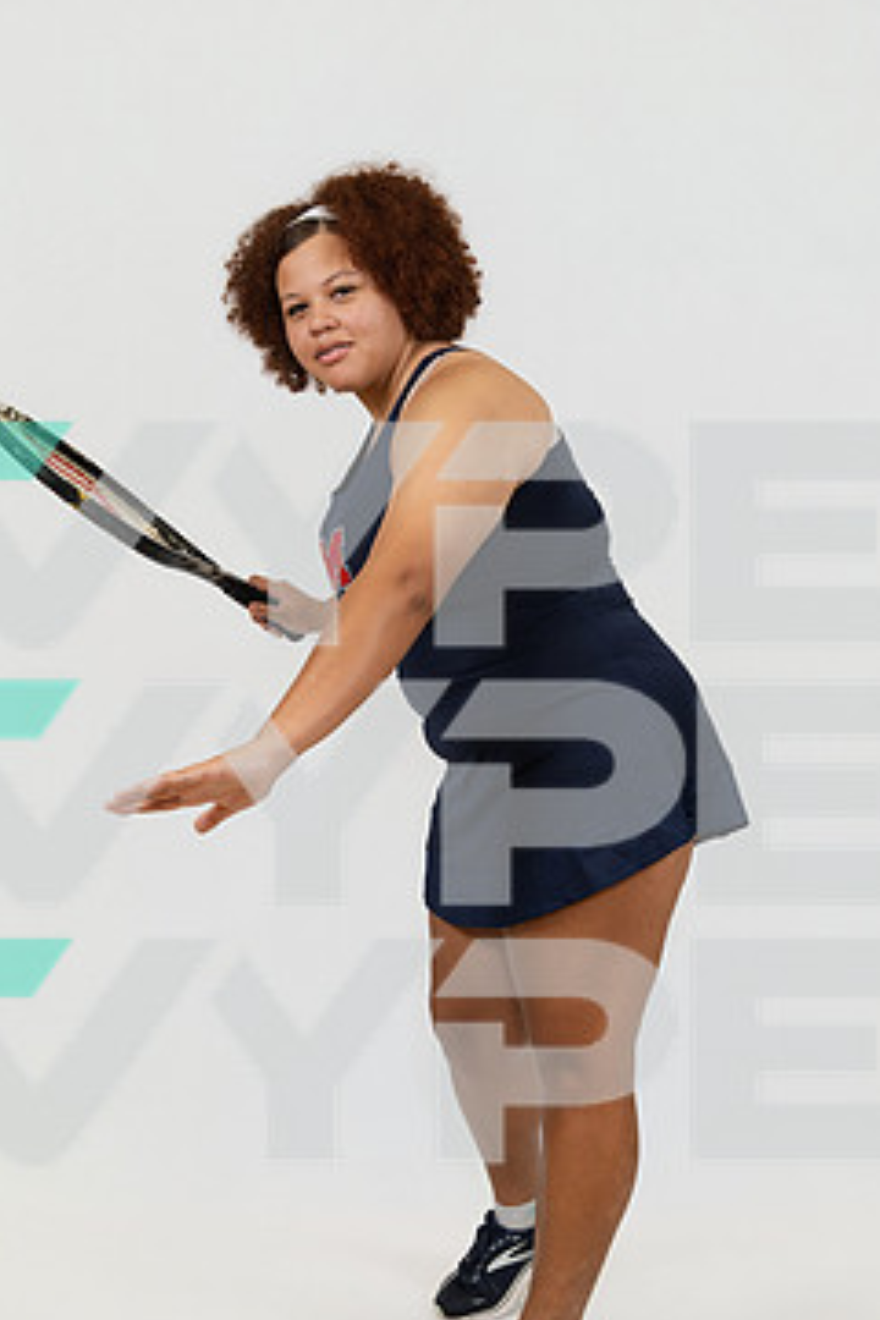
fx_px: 1852
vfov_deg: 39.1
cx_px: 400
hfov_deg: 26.7
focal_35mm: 50
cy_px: 796
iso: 500
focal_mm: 40.4
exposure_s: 1/125
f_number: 4
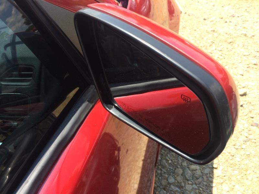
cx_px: 130
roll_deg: +1.7
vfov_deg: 48.2
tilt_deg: -40.4
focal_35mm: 29
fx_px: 217
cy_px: 97
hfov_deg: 61.7
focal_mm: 4.15
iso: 32
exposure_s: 1/662
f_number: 2.2
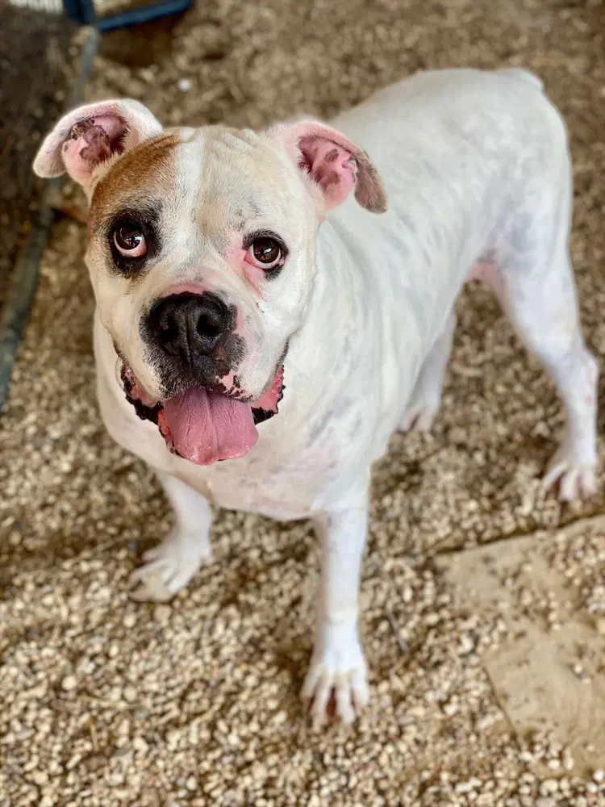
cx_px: 302
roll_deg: +4.8
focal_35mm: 52
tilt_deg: -37.4
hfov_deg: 28.0
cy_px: 404
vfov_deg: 36.8
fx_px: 1212
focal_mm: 6
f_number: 2
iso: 25
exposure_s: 1/122
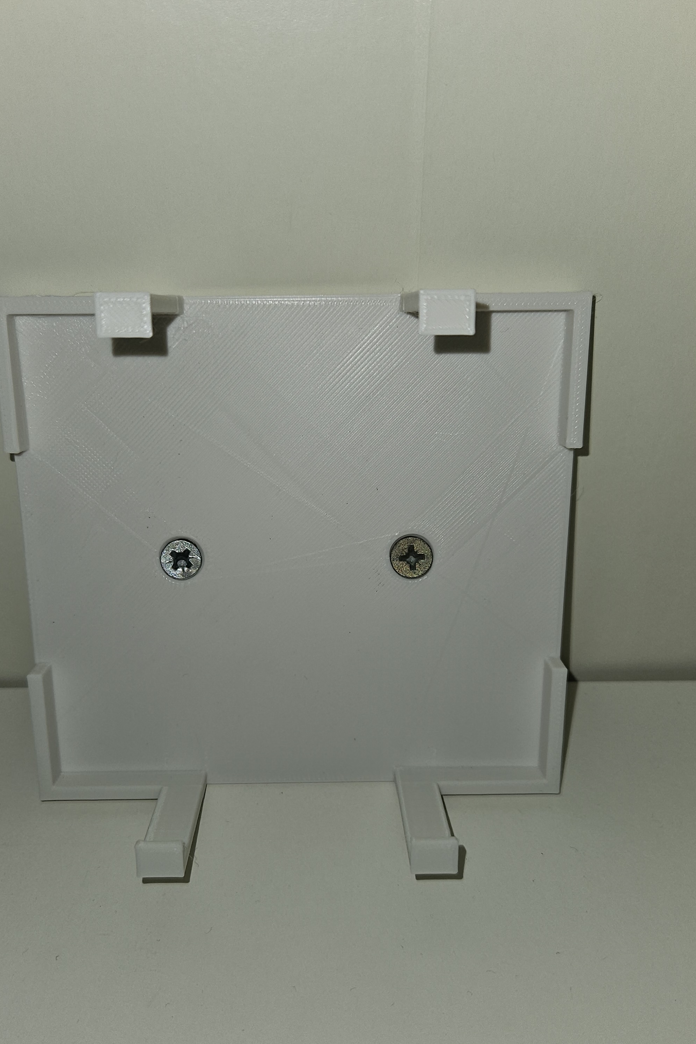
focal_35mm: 32
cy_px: 608
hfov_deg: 41.1
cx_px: 326
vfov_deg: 58.4
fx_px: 928
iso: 25
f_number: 1.8
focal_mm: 5.4
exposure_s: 1/501
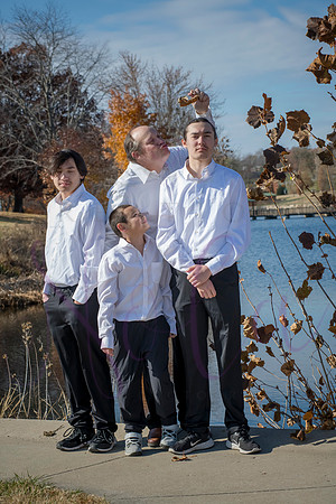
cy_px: 252
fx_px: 1120
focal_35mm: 80
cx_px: 168
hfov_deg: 17.1
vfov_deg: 25.4
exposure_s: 1/800
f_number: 9
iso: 400
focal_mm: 80
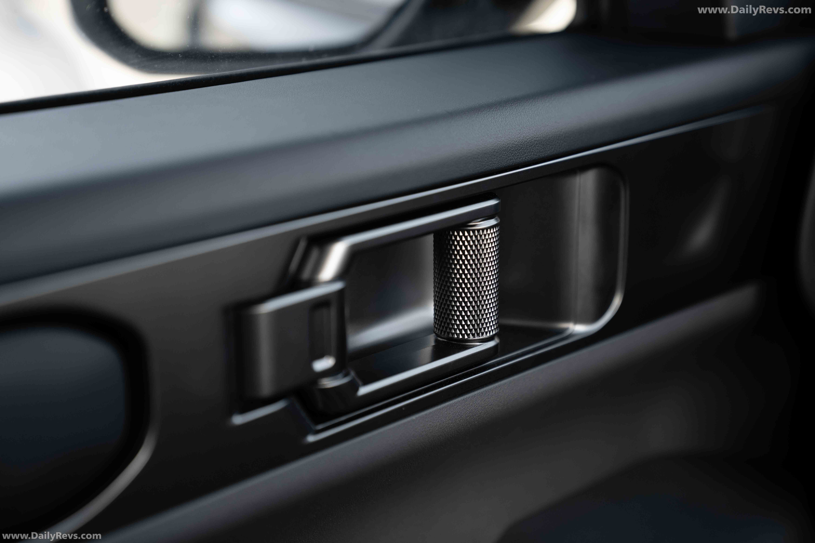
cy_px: 272
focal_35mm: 70
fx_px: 1585
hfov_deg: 28.8
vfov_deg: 19.5
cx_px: 408
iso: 500
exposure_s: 1/250
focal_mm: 70
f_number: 2.8
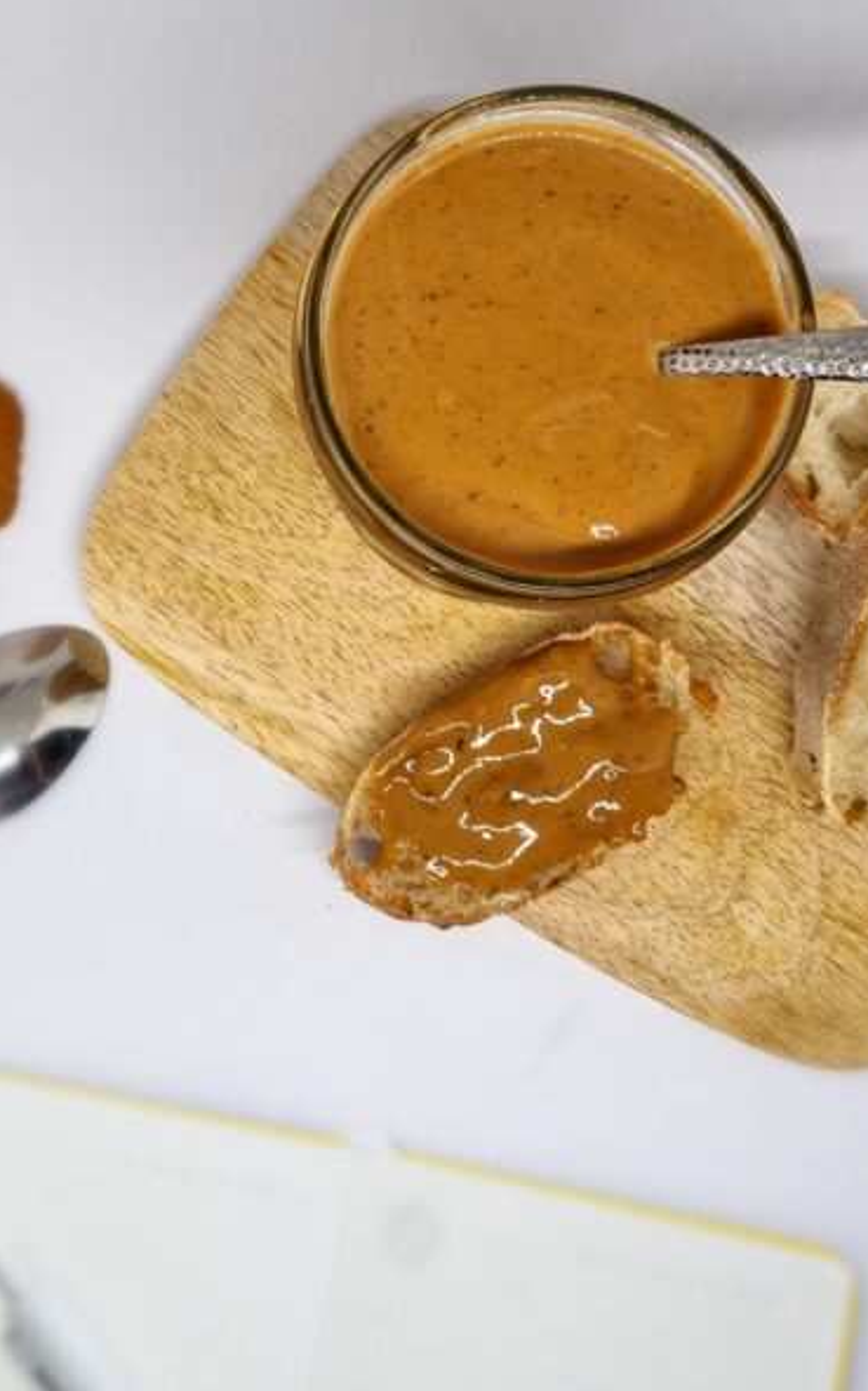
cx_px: 409
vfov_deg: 66.5
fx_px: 1061
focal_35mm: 28
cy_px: 687
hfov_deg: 44.5
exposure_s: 1/100
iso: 50
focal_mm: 5.4
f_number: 1.8
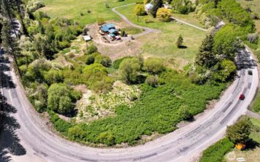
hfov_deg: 72.5
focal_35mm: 25
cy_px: 67
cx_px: 123
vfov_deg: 49.1
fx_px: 177
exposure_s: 1/3000
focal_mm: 8.38
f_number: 2.8
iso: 100
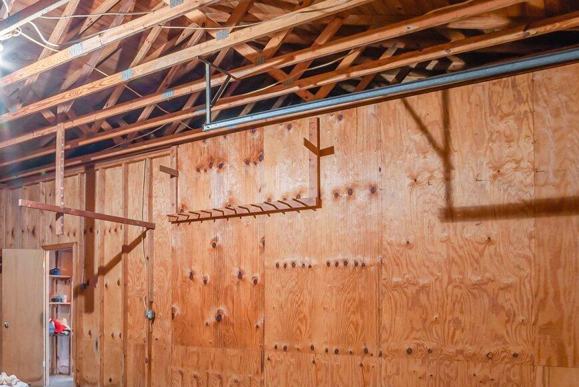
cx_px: 107
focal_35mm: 33
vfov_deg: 38.5
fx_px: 531
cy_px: 310
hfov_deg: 53.0
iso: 200
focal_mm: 14
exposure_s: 1/2.5
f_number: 8
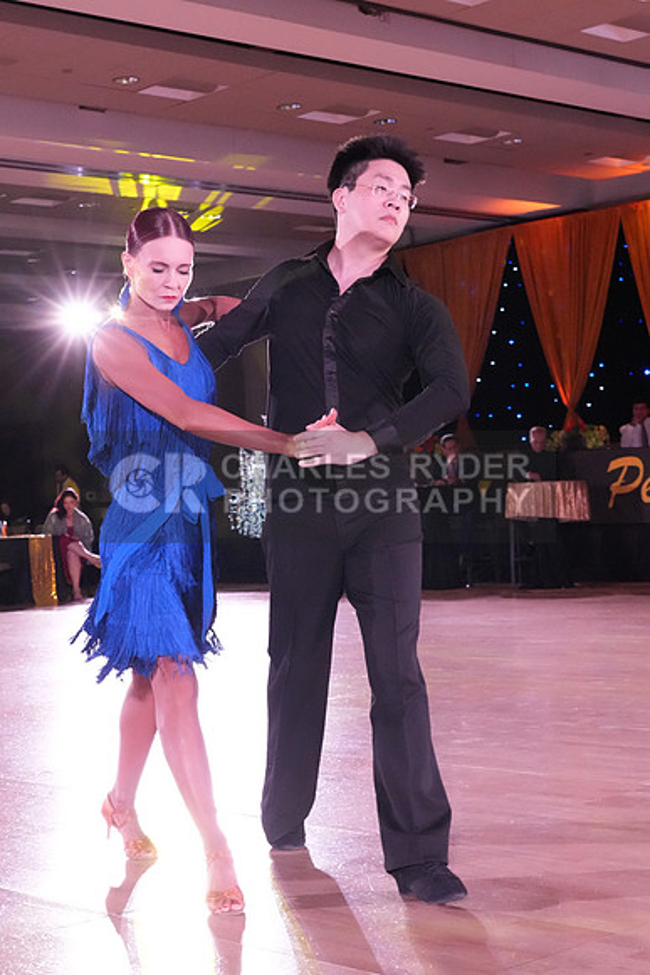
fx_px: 1651
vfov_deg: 32.9
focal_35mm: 61
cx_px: 325
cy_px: 488
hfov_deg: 22.3
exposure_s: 1/320
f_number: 6.3
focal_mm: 41
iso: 8000
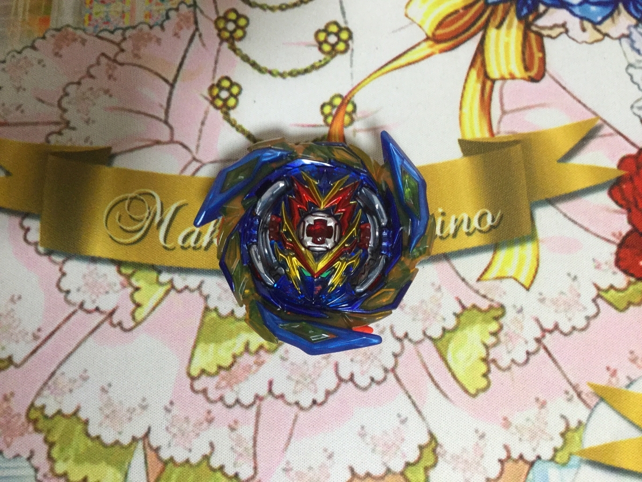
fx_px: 575
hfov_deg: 58.4
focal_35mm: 31
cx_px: 321
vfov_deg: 45.4
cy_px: 241
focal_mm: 3.3
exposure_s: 1/30
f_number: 2.4
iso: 200
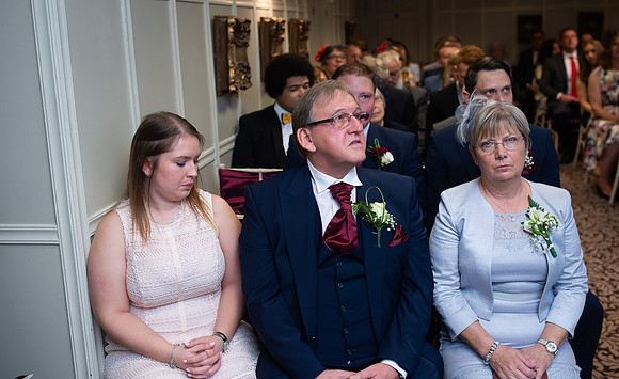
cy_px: 150
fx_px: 670
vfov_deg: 31.5
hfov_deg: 49.5
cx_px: 345
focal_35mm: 40
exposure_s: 1/100
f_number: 3.2
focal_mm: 35
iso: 320
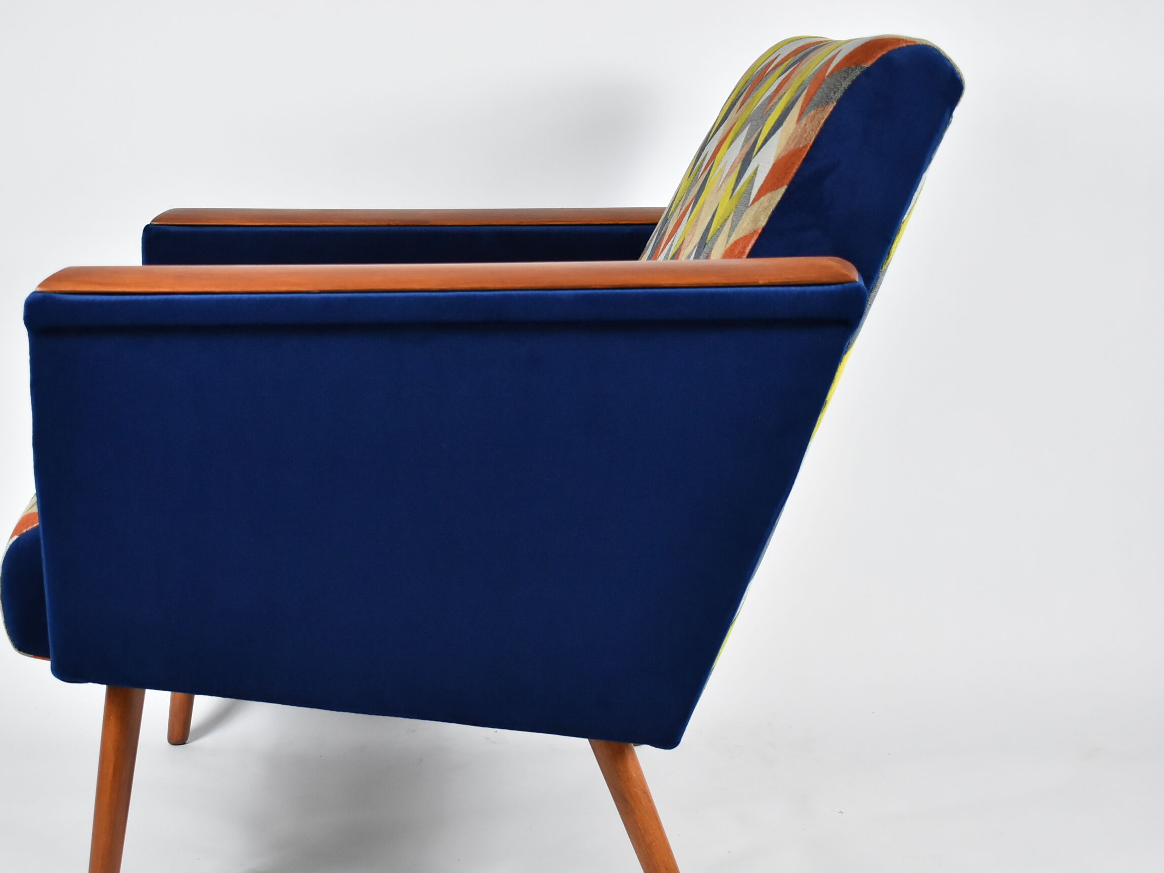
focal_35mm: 60
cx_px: 417
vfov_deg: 24.4
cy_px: 485
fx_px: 2017
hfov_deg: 32.0
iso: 1100
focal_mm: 32
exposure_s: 1/125
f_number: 4.5
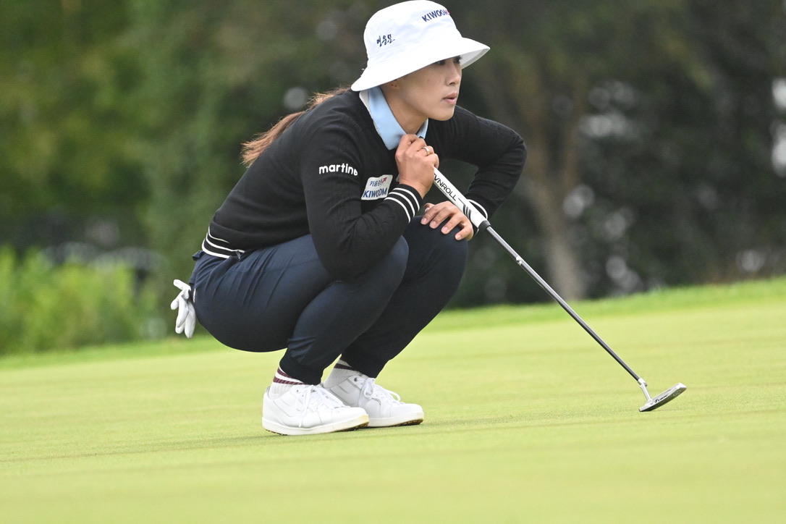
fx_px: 13099
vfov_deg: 2.3
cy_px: 262
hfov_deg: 3.4
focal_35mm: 600
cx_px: 393
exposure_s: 1/4000
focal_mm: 400
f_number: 5.6
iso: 9000
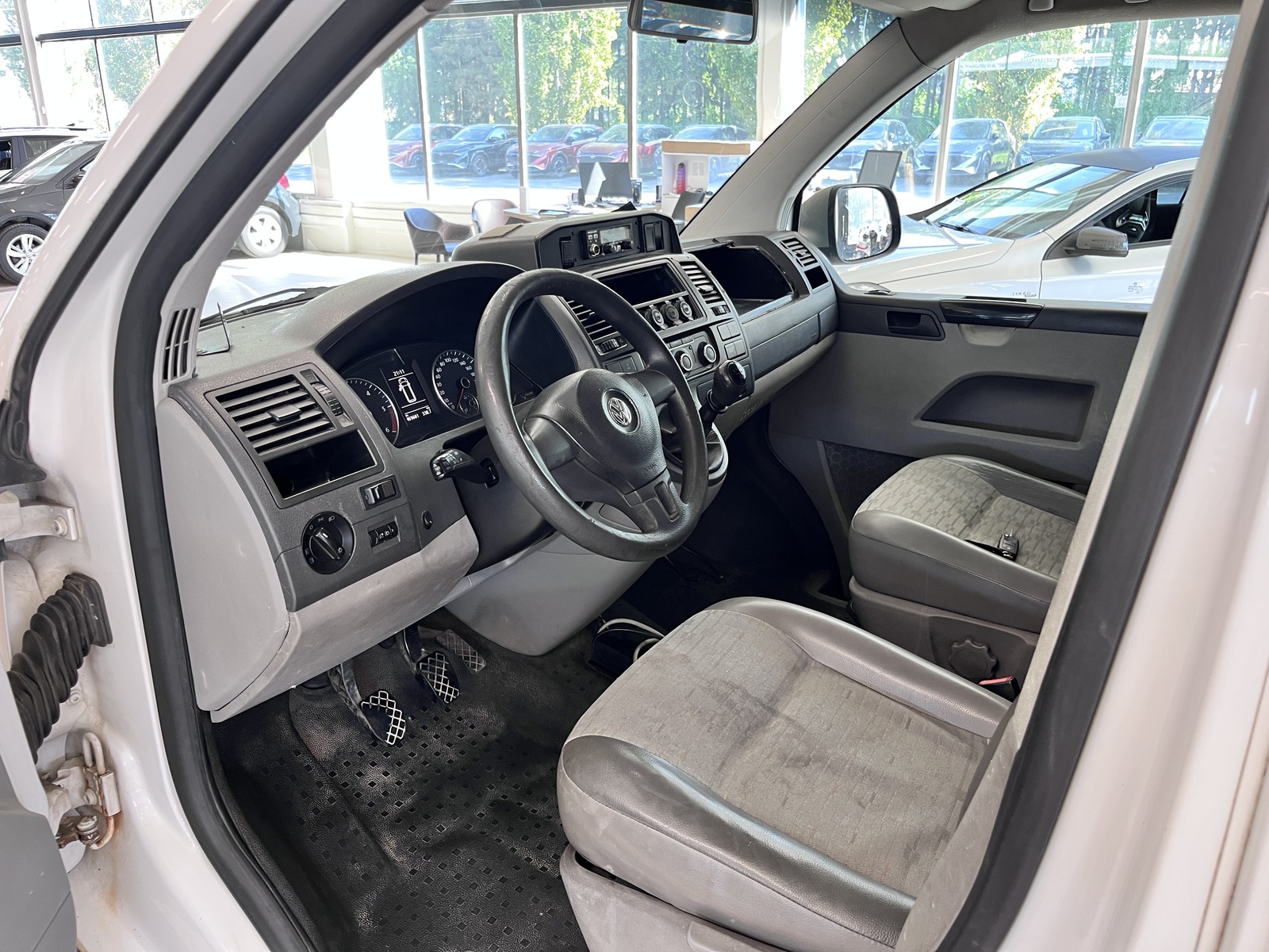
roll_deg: +0.1
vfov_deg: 53.1
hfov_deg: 67.3
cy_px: 476
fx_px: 953
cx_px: 634
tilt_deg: -21.1
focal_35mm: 26
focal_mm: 5.1
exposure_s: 1/60
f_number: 1.6
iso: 160
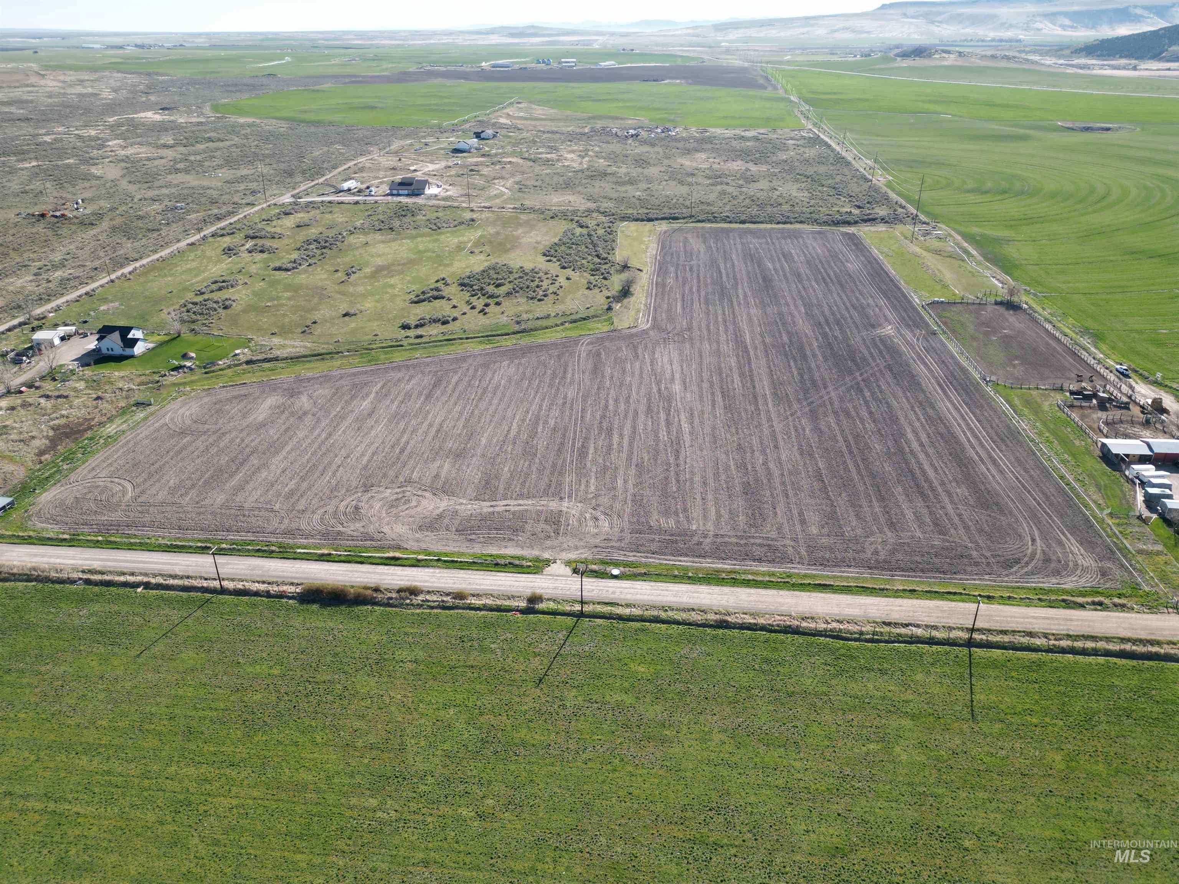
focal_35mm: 24
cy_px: 442
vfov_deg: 56.8
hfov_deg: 71.6
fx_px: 817
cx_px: 590
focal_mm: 6.72
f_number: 1.7
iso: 150
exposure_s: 1/2000
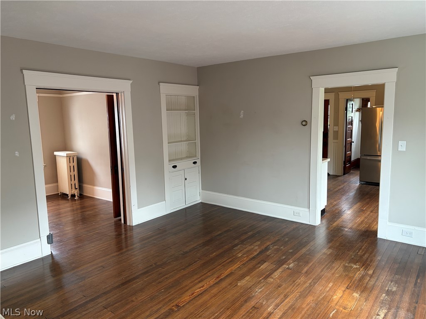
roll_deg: +1.6
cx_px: 213
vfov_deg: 53.1
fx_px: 320
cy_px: 160
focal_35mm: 26
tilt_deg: -6.8
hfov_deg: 67.3
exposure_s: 1/60
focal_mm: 5.96
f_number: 1.6
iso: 160
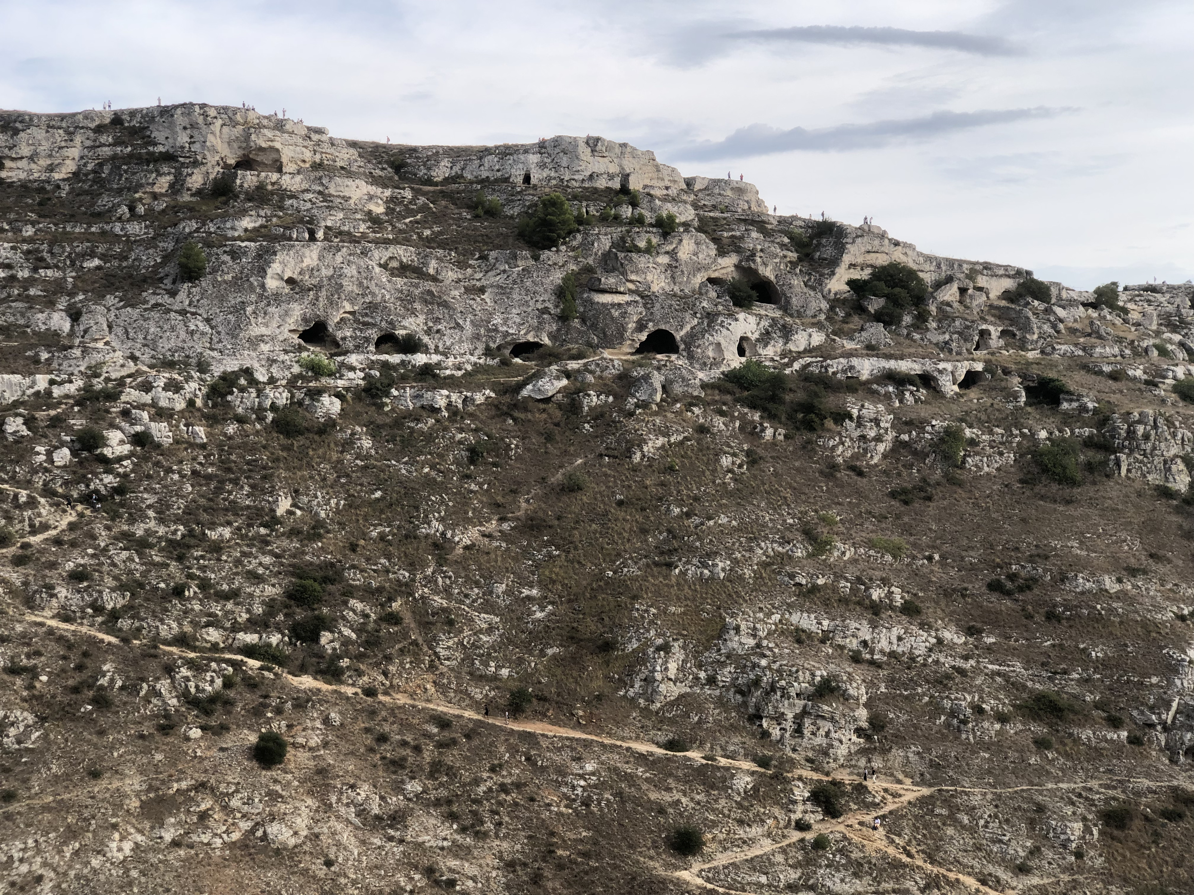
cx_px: 597
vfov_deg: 28.0
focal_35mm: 52
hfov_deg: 36.8
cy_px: 448
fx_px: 1794
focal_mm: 6
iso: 16
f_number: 2.4
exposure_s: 1/389
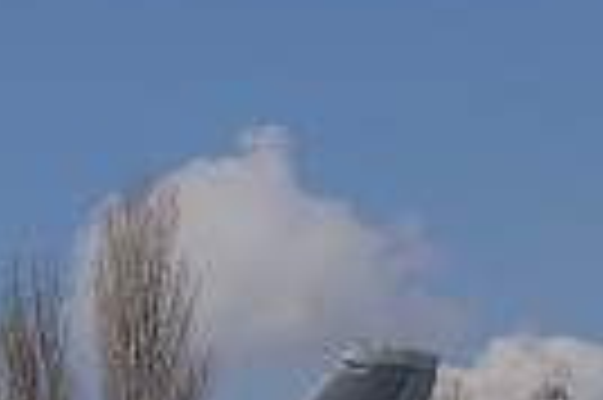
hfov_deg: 11.8
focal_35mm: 161
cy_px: 474
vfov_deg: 8.4
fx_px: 2693
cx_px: -486
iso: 200
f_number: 6.3
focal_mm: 24
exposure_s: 1/2000
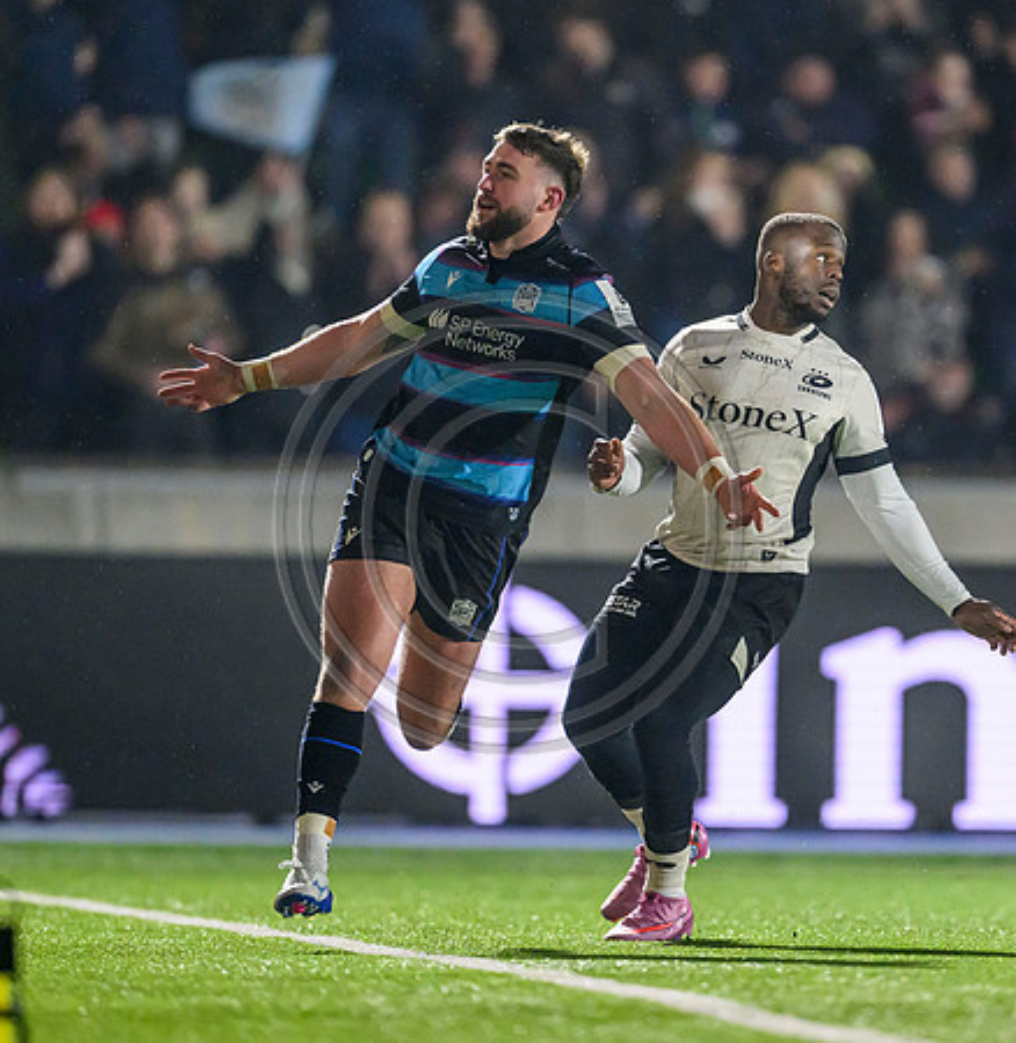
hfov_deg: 2.8
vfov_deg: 2.9
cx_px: 783
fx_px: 20948
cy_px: 518
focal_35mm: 622
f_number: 3.2
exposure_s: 1/1600
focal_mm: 400
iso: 5000
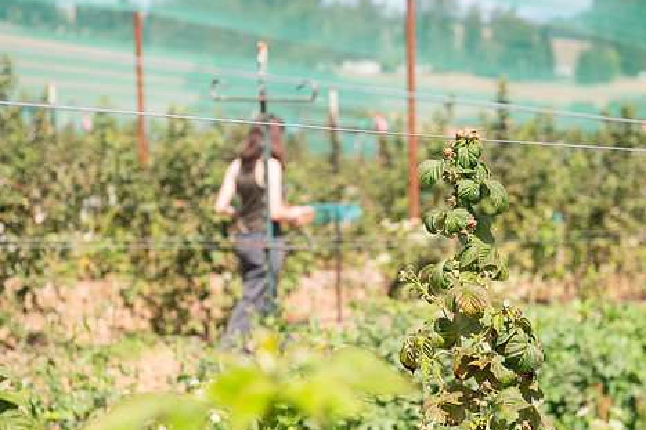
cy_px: 252
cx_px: 313
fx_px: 1471
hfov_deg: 24.8
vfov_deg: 16.6
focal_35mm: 82
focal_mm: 66
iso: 500
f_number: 4
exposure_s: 1/3200
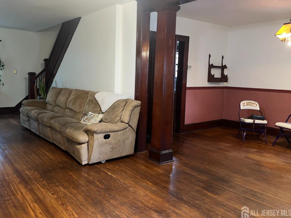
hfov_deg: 59.8
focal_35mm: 30
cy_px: 97
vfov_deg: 46.7
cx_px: 129
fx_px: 252
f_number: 1.6
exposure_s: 1/15
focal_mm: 5.1
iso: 80
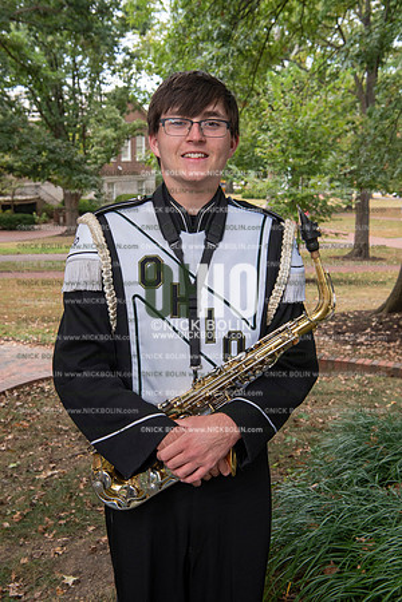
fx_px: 754
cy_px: 301
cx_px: 201
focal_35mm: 45
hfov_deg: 29.9
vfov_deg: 43.6
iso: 500
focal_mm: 45
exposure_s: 1/100
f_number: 8
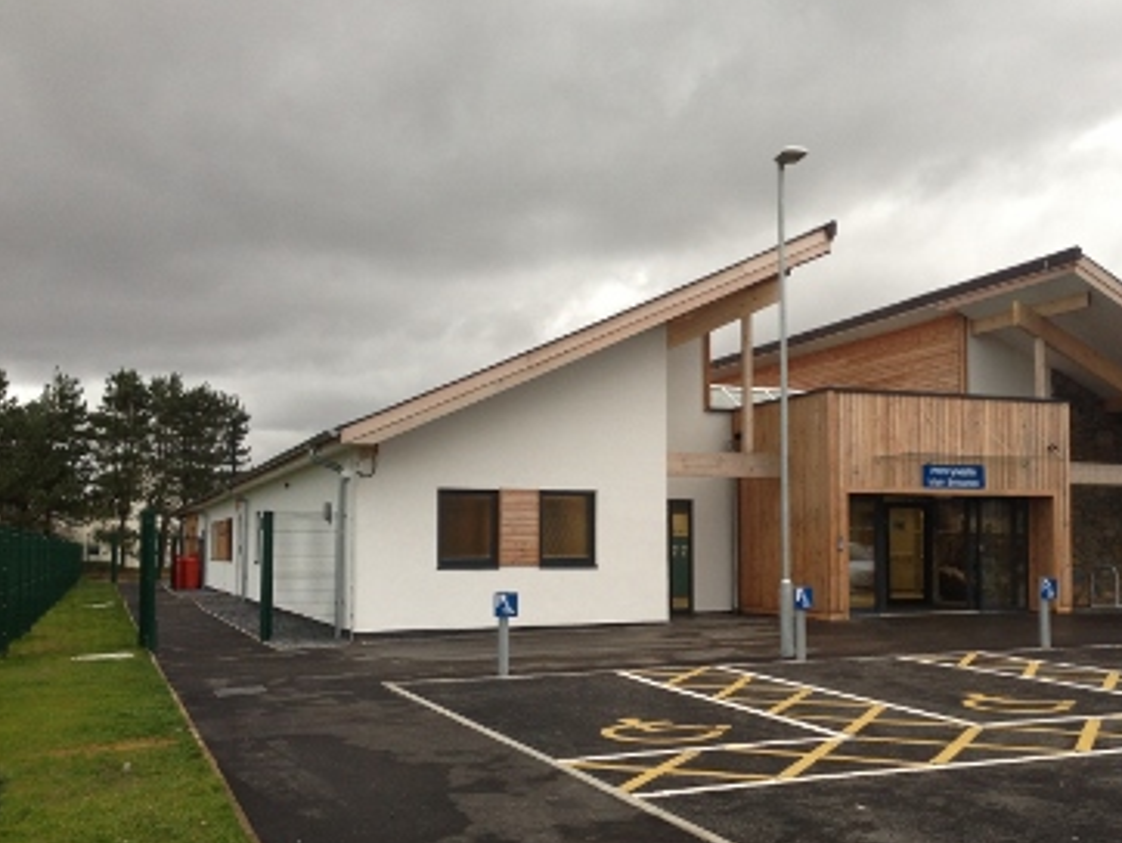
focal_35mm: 41
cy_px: 474
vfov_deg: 35.1
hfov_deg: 45.4
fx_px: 1330
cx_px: 691
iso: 50
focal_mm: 4.13
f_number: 2.4
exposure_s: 1/60
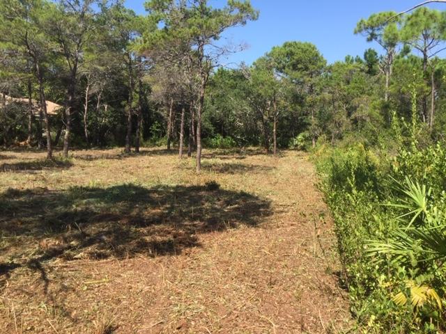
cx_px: 223
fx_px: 374
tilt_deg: +2.1
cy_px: 167
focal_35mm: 29
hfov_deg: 61.7
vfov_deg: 48.2
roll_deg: -0.7
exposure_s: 1/989
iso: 32
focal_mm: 4.15
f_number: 2.2
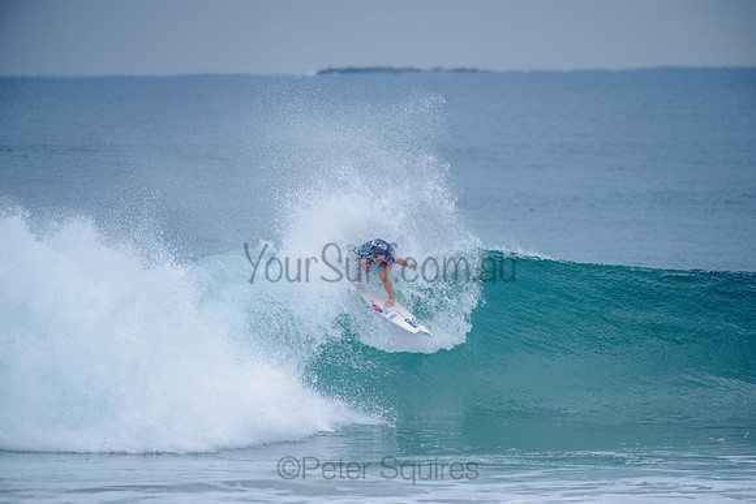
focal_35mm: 493
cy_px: 252
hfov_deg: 4.2
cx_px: 378
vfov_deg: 2.8
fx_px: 10356
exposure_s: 1/2000
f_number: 5.6
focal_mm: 480
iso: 450
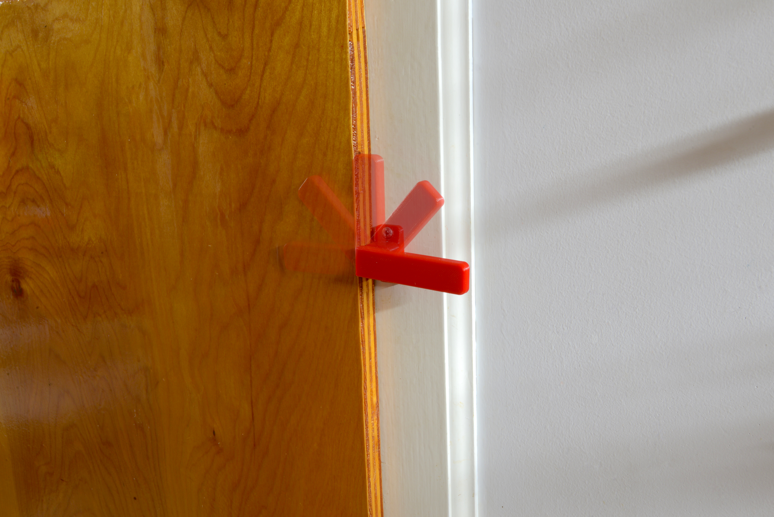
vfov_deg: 37.9
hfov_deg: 54.4
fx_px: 753
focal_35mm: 35
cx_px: 387
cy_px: 258
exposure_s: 30
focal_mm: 35
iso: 125
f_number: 22
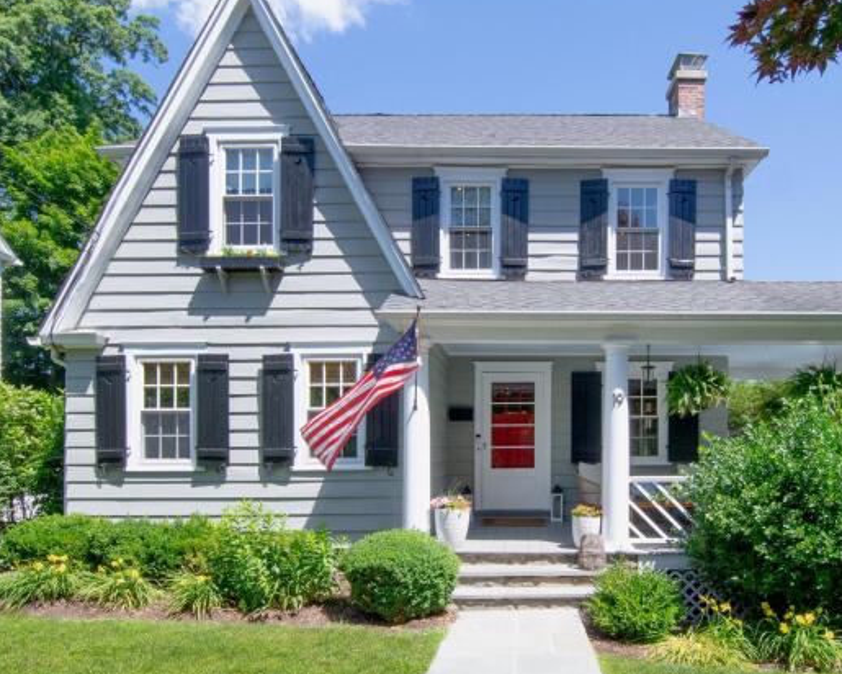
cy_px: 345
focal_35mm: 22
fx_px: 540
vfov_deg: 63.9
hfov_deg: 75.6
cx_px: 469
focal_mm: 11
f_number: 14
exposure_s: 1/200
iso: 640
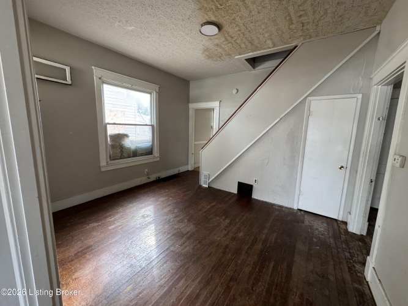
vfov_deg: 85.7
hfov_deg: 102.1
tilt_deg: -8.5
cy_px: 153
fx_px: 165
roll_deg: -1.2
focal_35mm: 14
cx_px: 204
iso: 320
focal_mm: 2.22
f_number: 2.2
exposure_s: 1/99
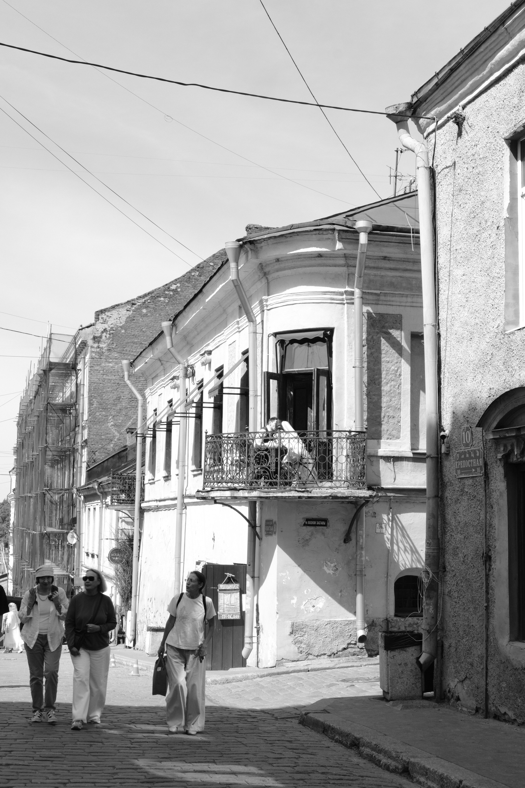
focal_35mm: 53
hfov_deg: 25.5
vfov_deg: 37.5
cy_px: 394
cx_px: 262
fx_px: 1159
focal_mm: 35
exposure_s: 1/30
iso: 125
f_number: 16
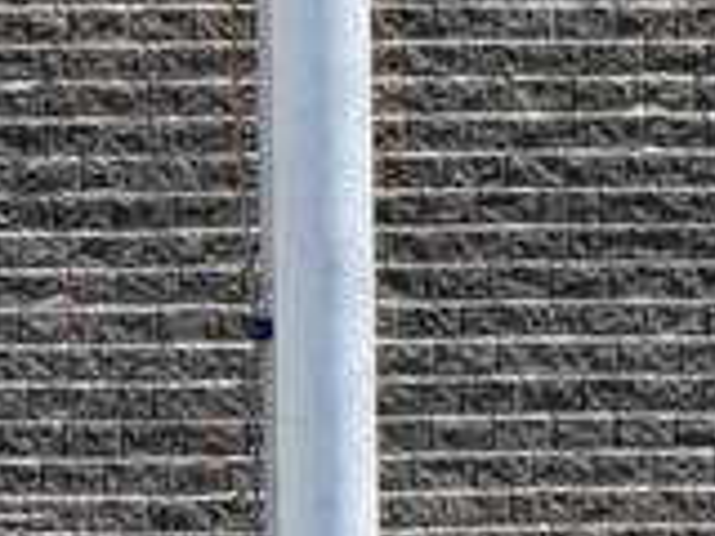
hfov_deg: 2.7
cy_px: 768
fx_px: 15161
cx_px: -442
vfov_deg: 2.0
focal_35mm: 734
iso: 250
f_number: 5.5
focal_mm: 32.7
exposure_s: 1/1000
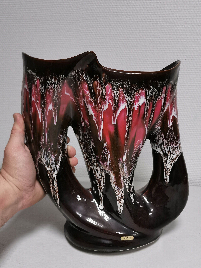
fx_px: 263
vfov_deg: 54.0
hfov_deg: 41.8
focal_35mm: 34
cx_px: 100
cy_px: 134
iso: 200
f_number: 1.8
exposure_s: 1/100
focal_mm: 5.58
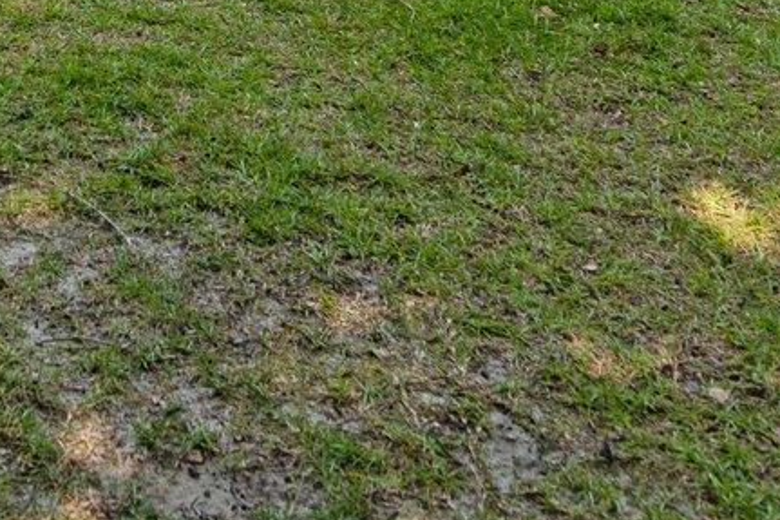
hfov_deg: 24.9
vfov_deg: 13.5
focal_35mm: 76
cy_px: -698
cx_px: -63
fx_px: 1646
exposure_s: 1/800
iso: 250
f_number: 4
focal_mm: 16
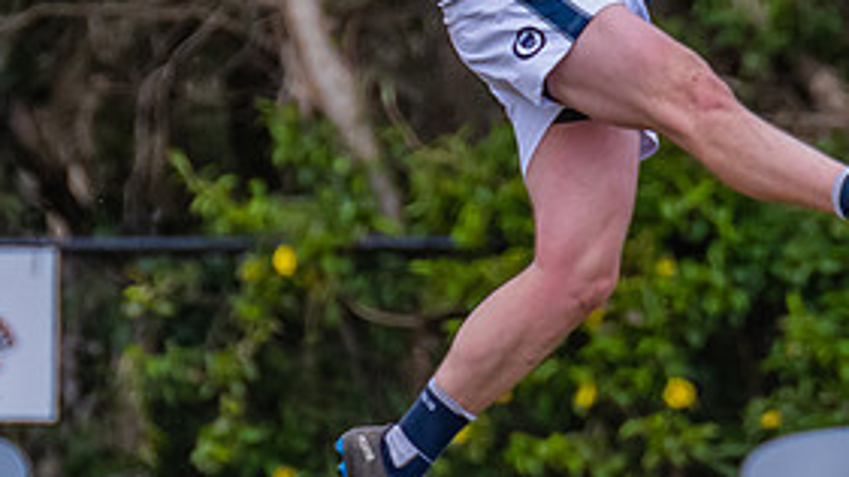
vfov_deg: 0.6
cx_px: 628
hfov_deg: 1.0
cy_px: 189
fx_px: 46708
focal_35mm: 2075
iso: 800
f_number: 7.1
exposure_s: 1/2000
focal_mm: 420
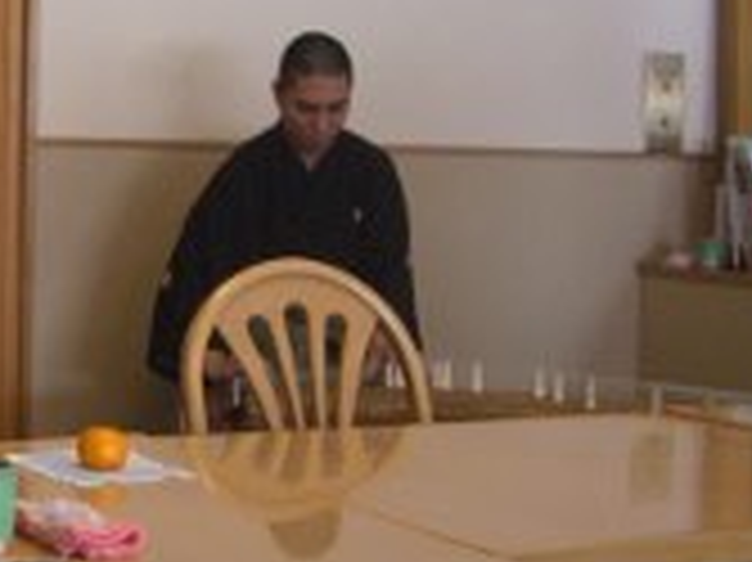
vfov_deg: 16.2
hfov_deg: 20.8
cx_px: -18
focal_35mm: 91
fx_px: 1975
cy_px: 198
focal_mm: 7.9
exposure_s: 1/125
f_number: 2.8
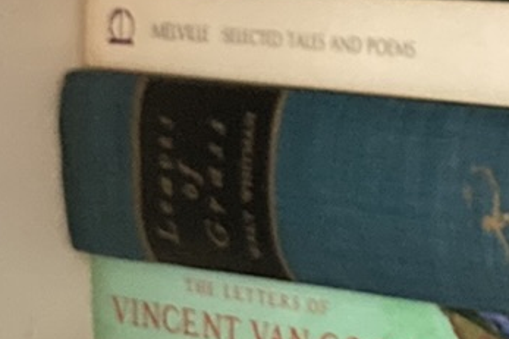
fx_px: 2431
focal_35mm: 172
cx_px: 876
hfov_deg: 11.2
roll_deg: +0.2
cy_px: 310
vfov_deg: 7.9
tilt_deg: -8.3
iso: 1000
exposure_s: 1/15
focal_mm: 3.99
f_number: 1.8
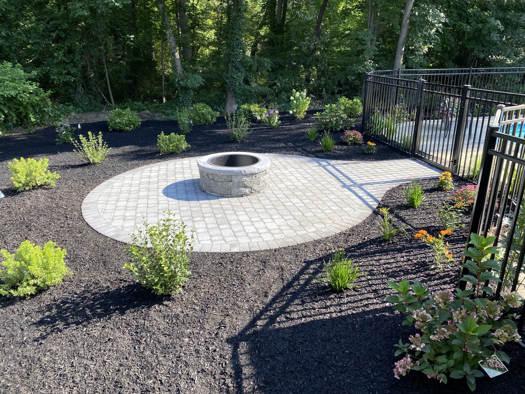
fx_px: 394
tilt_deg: -20.4
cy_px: 197
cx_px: 262
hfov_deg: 67.3
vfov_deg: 53.1
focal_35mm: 26
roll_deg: -0.1
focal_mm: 4.25
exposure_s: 1/562
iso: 32
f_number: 1.8
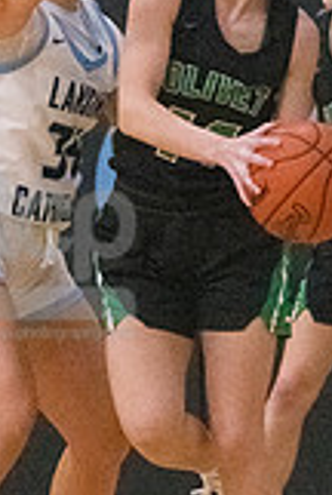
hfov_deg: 1.7
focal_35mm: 836
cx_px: 63
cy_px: 255
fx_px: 11514
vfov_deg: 2.5
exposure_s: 1/1600
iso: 10000
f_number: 4.5
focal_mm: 200
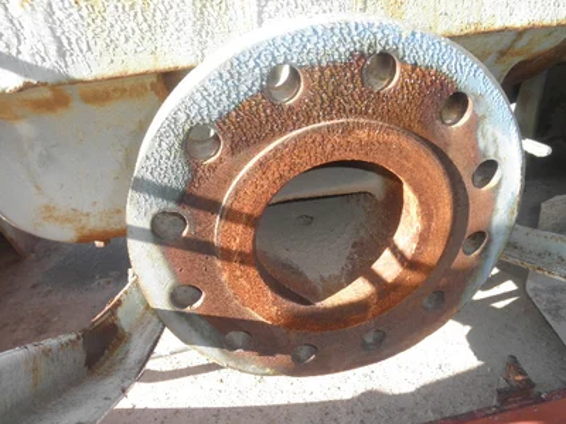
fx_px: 458
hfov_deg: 63.4
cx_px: 283
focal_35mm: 28
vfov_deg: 49.7
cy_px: 212
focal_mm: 5
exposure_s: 1/250
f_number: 3
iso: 64
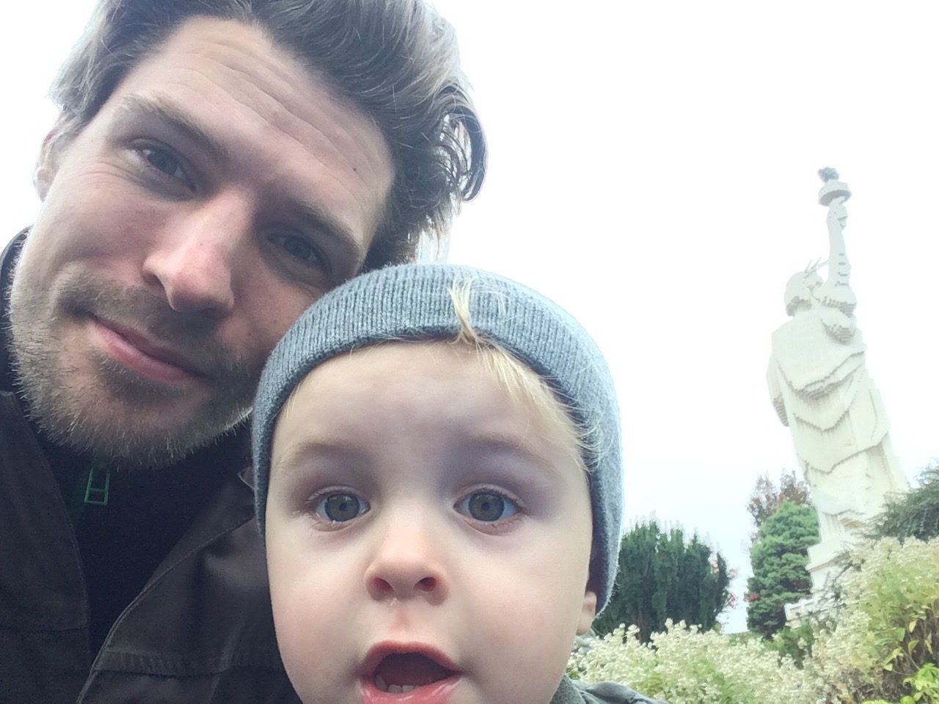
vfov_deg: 45.4
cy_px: 352
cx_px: 470
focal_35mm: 31
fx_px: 841
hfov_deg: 58.4
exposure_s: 1/100
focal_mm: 2.15
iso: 80
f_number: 2.4
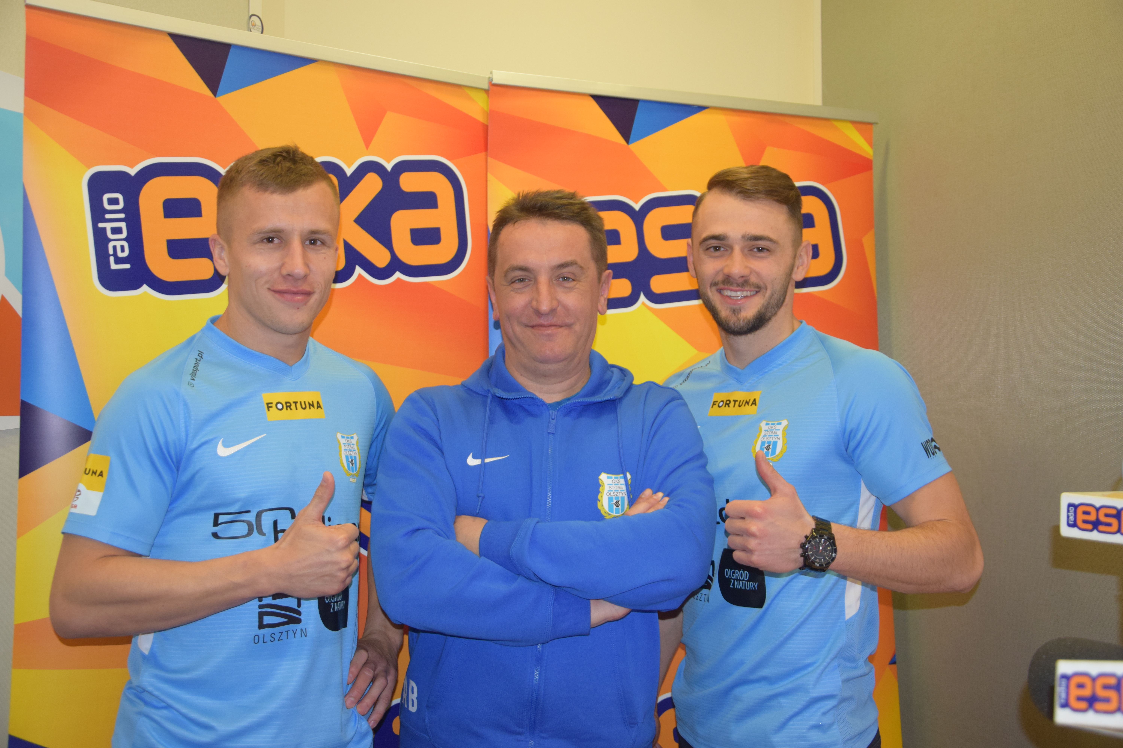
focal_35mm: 42
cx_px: 562
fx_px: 1310
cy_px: 374
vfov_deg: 31.9
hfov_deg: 46.4
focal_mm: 28
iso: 1100
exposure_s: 1/60
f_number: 4
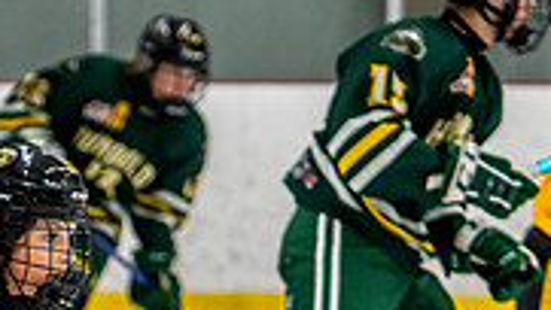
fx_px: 6373
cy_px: 482
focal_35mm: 436
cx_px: -41
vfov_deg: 2.8
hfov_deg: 4.9
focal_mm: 105
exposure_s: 1/640
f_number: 2.8
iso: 1400
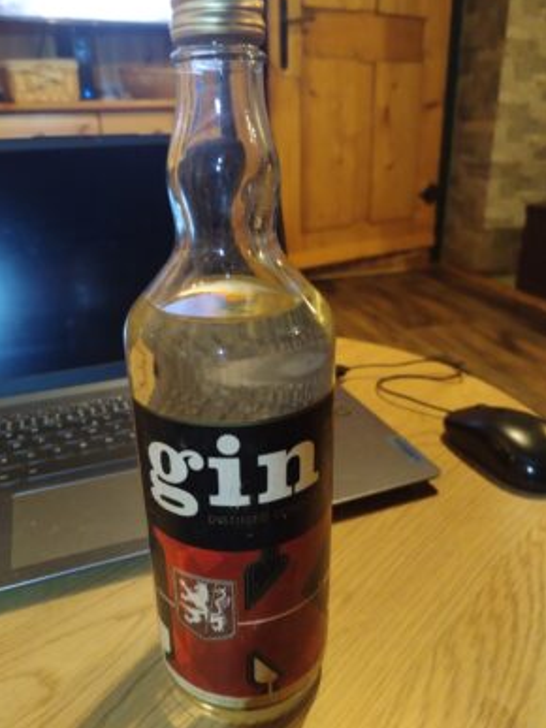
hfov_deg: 46.8
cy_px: 354
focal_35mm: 30
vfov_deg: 60.0
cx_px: 267
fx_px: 631
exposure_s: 1/16.7
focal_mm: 4.75
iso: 1099
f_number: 1.8
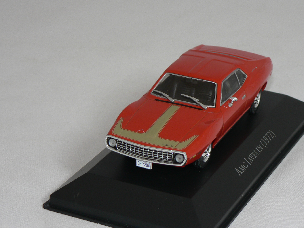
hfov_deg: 16.3
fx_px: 1063
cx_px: 177
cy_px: 112
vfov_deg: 12.2
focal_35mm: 121
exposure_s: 1/60
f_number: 3.2
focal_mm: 15.5
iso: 80
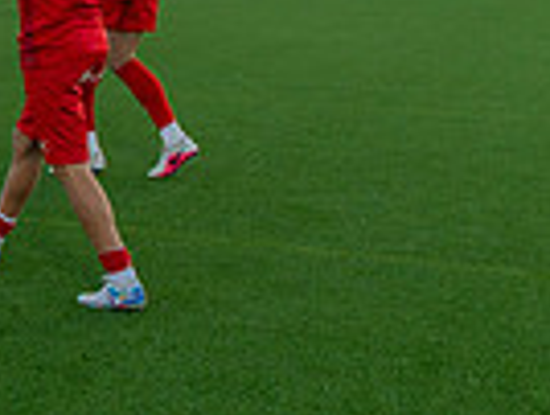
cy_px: 38
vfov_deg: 13.4
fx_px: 1751
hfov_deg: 14.9
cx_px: -514
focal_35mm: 110
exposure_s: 1/640
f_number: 4
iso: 560
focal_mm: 24
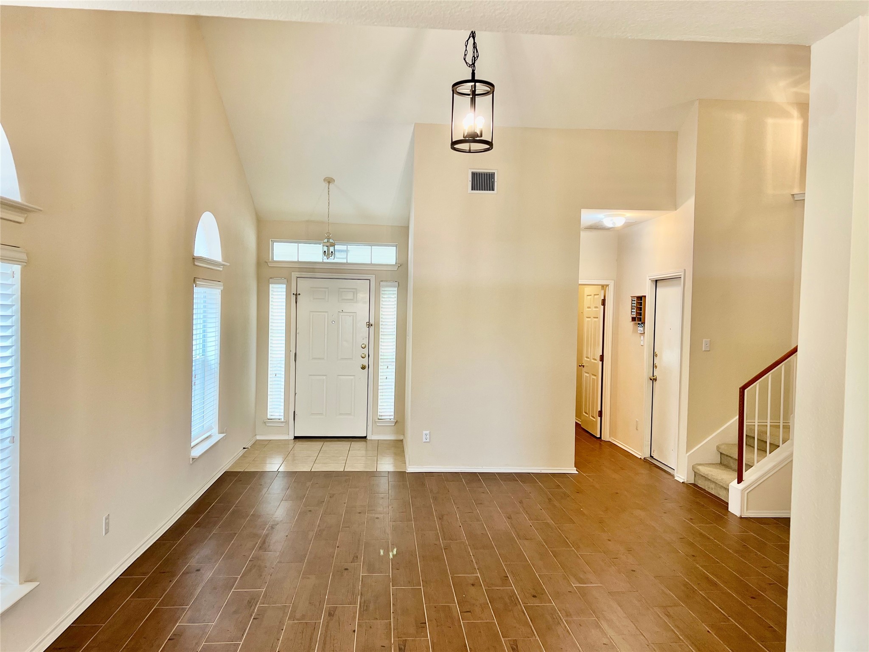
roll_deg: -1.1
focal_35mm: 26
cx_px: 434
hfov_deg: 67.3
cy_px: 326
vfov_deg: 53.1
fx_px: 653
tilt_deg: -2.5
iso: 100
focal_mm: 5.7
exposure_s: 1/120
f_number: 1.5
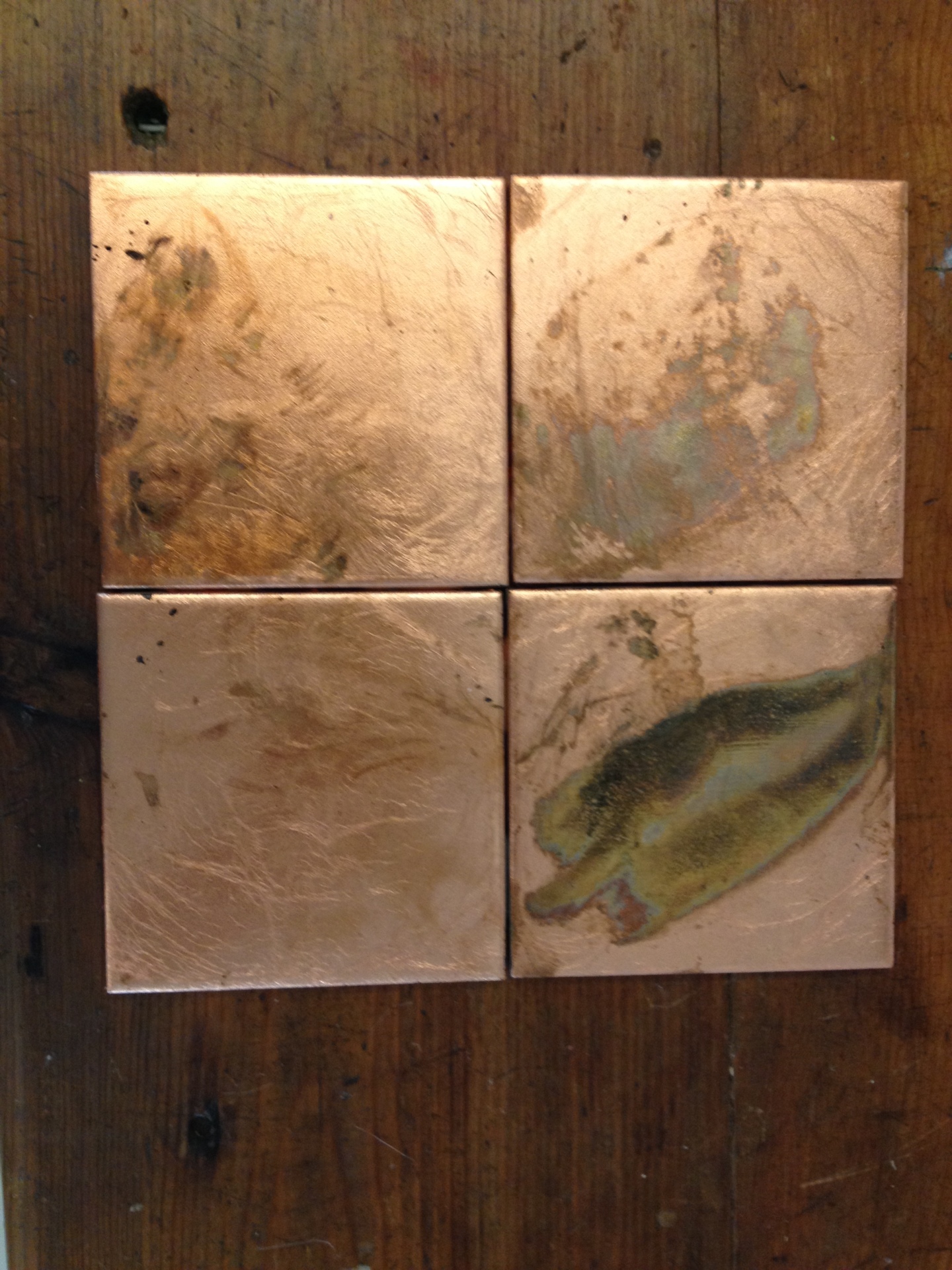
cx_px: 476
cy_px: 635
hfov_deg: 40.7
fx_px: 1283
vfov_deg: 52.6
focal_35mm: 35
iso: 125
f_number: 2.4
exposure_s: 1/20
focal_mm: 4.28
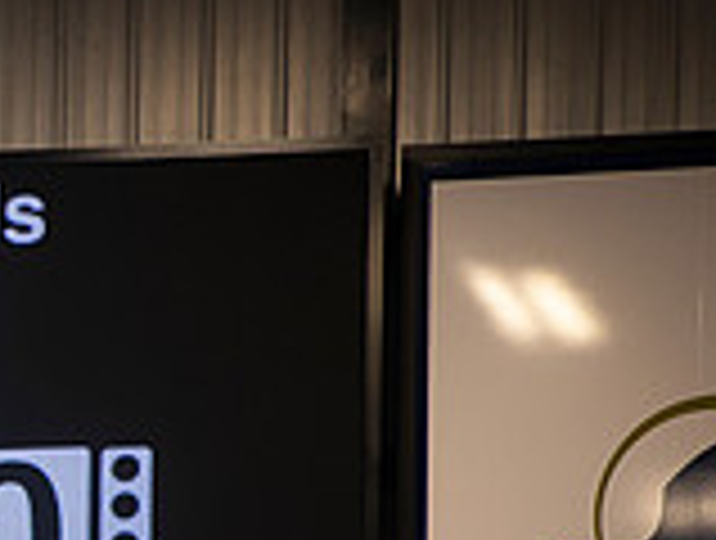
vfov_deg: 2.1
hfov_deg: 2.8
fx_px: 14512
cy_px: 785
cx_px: -540
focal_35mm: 700
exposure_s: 1/320
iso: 400
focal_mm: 200
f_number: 4.5
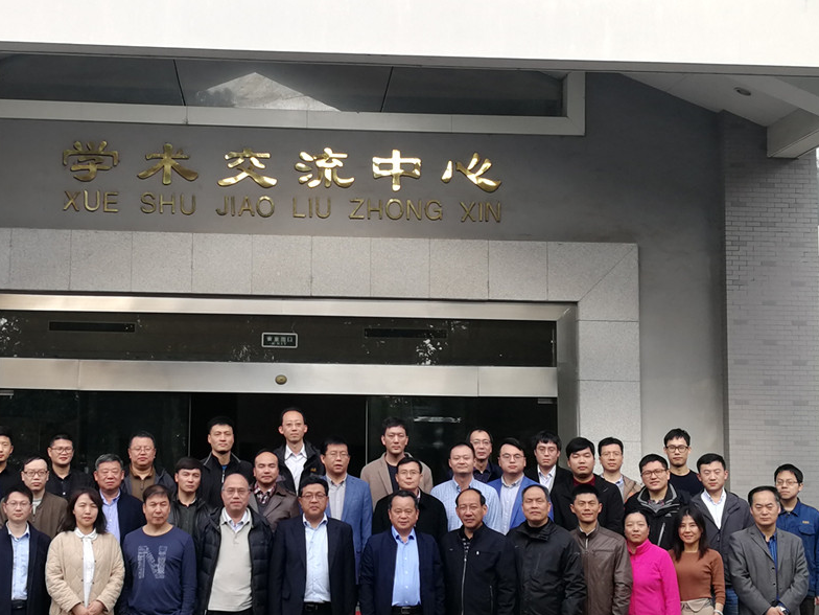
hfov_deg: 37.4
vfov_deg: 28.5
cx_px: 344
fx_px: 1207
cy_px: 374
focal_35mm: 51
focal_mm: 3.84
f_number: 2.2
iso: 50
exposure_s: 1/334
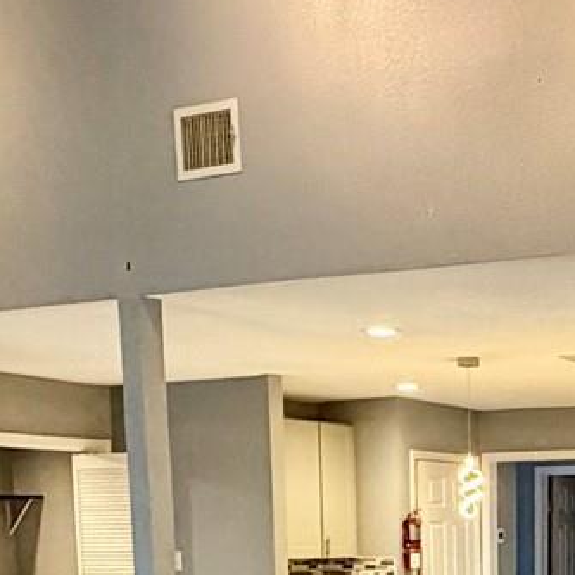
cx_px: 578
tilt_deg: -9.3
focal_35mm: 76
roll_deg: +0.2
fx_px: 1428
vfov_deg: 20.5
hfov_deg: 21.9
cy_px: 774
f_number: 2.2
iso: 320
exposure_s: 1/60
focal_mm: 2.22
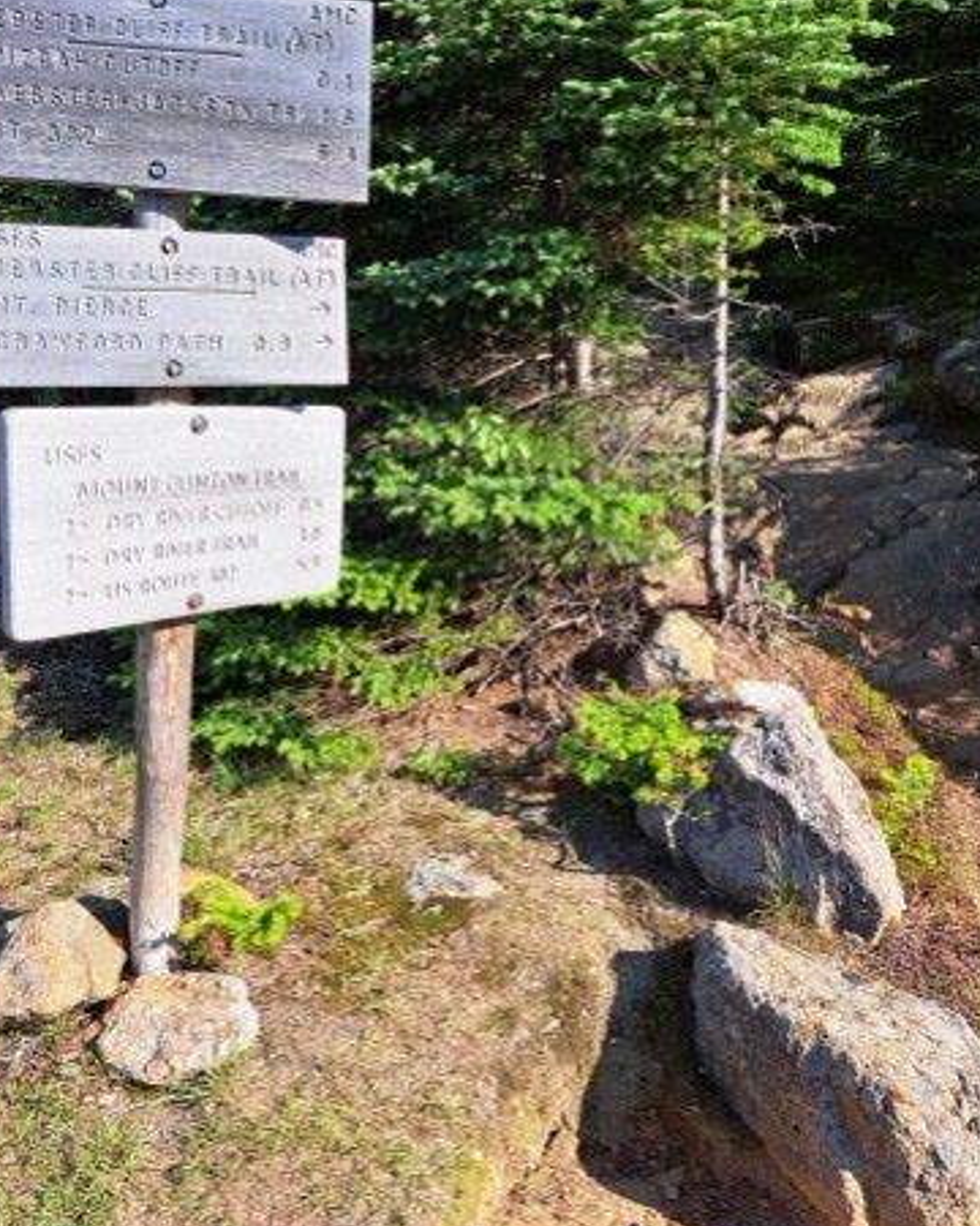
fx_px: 1088
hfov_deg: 48.5
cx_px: 463
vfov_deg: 58.4
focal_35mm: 30
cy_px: 505
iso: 50
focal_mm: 5.23
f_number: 1.8
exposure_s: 1/806
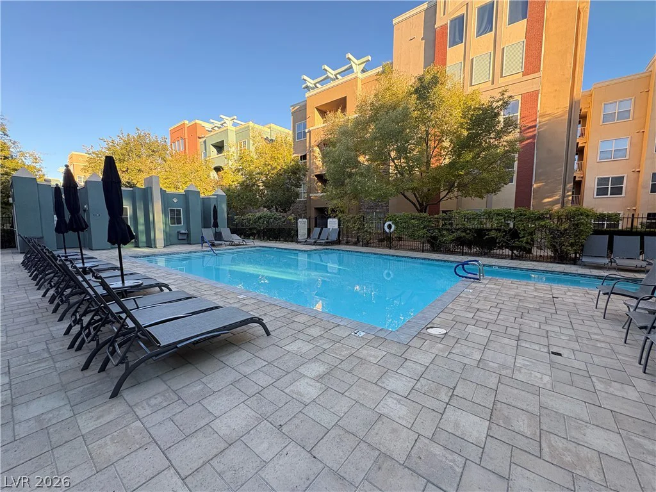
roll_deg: +0.7
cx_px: 328
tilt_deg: -4.2
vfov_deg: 85.7
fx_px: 265
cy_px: 246
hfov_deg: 102.1
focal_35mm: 14
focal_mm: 2.22
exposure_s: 1/152
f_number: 2.2
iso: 64
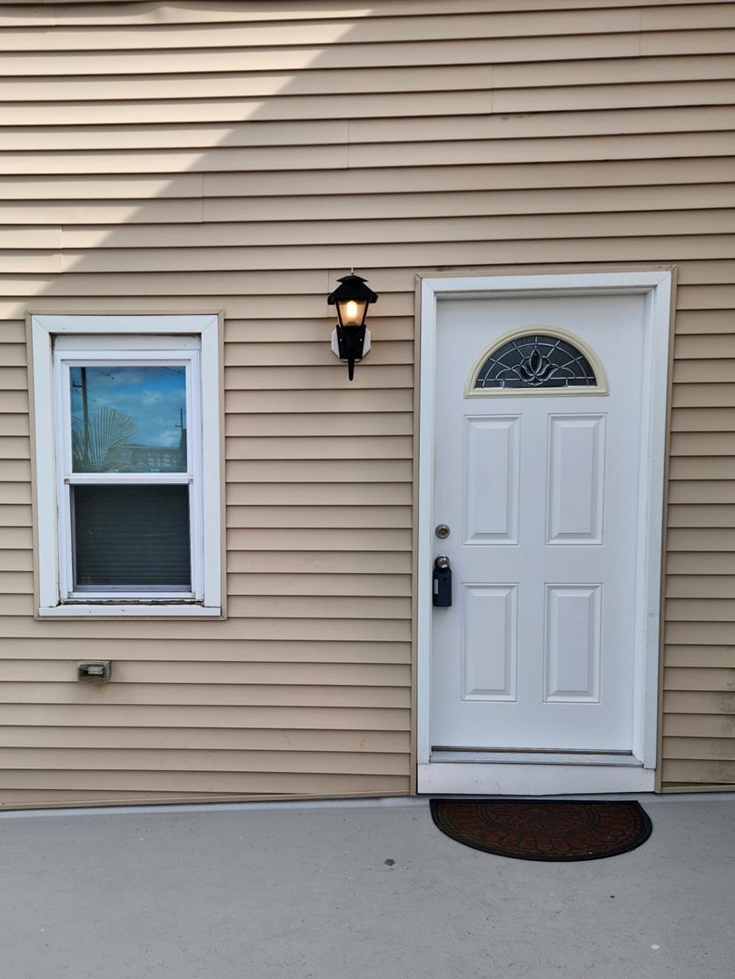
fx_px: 906
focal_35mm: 32
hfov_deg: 43.9
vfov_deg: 56.6
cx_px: 287
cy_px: 549
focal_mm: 5.4
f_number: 1.8
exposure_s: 1/829
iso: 20
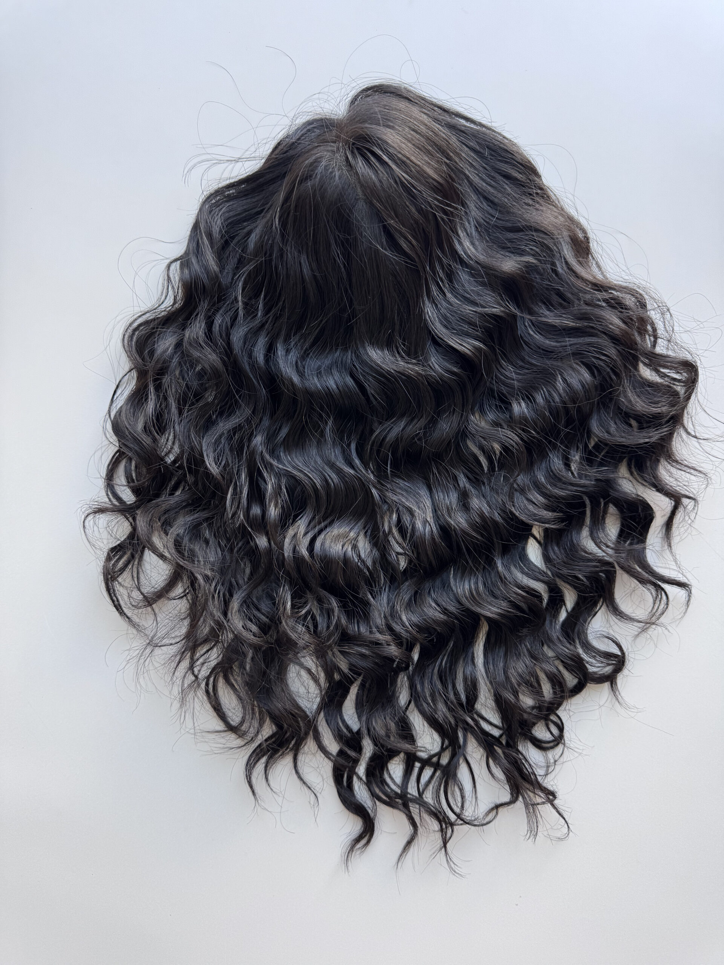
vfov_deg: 71.6
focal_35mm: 24
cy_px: 482
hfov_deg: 56.8
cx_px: 362
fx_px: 669
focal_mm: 6.76
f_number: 1.78
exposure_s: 1/121
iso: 100
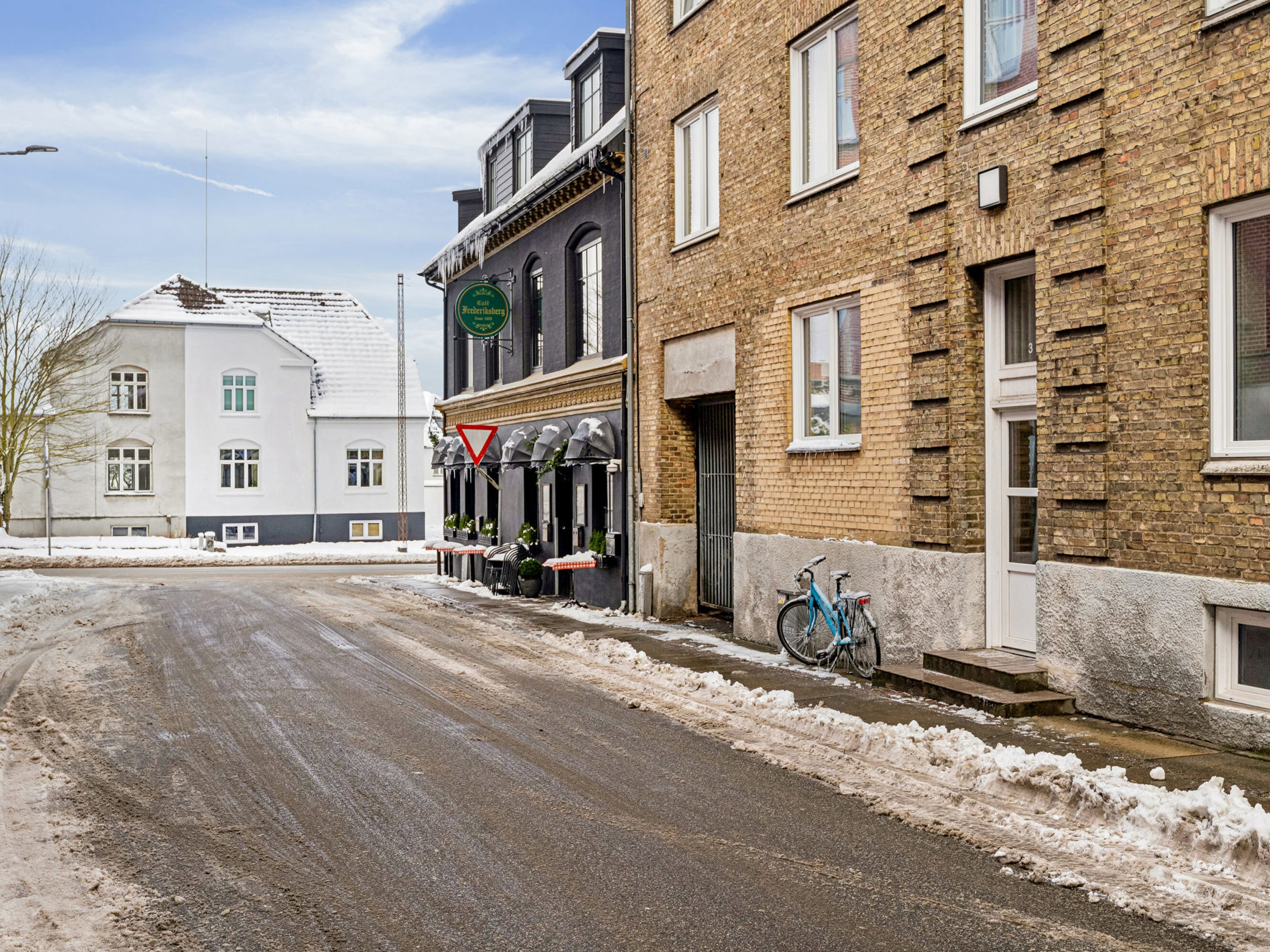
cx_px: 584
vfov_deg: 38.1
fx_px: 1377
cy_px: 474
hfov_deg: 49.5
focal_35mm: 38
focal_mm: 34.5
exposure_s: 1/200
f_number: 8
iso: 800
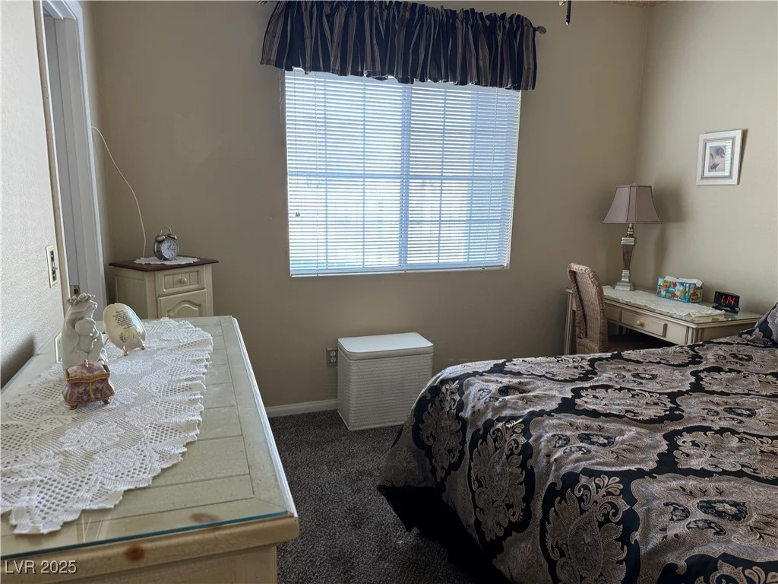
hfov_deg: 71.6
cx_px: 389
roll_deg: -1.0
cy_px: 292
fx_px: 539
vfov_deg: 56.8
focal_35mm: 24
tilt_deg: -11.0
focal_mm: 6.76
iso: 125
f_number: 1.78
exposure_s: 1/60
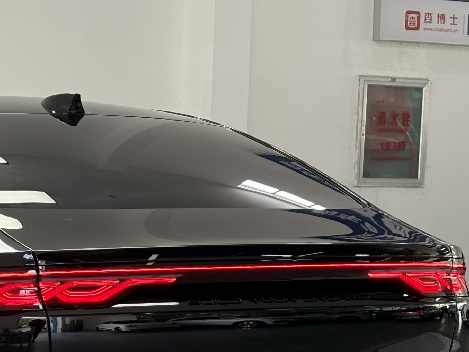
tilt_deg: -5.7
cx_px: 39
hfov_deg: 16.9
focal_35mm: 115
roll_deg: -0.6
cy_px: 339
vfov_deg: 12.7
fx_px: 1558
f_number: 1.6
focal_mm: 5.96
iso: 100
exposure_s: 1/71
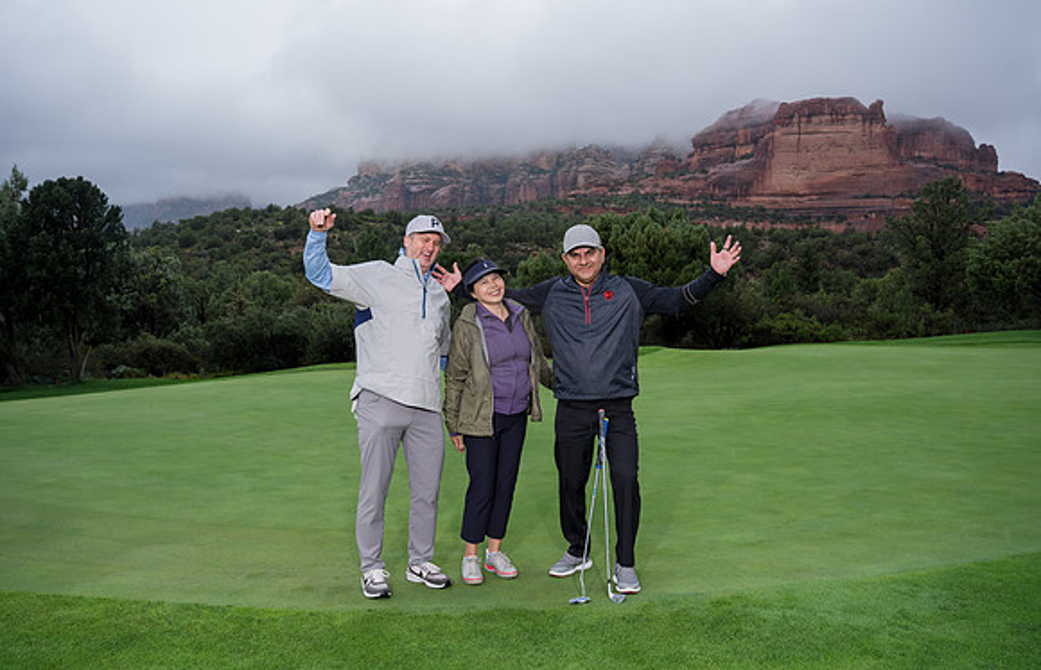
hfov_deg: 65.7
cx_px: 527
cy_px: 351
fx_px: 806
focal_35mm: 28
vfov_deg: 45.1
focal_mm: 27.2
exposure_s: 1/400
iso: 320
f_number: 5.6
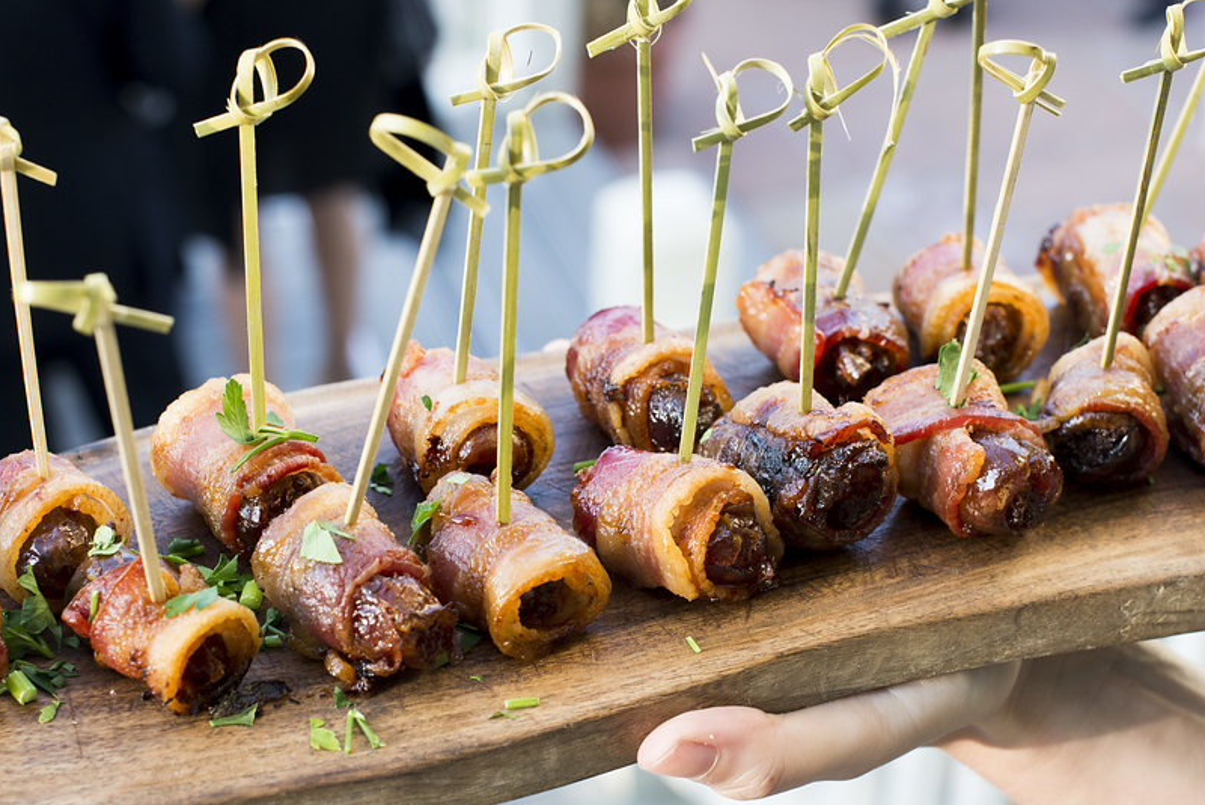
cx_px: 610
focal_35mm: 64
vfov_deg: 21.2
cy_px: 466
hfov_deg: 31.4
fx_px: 2143
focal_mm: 50
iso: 1250
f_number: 8
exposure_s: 1/250
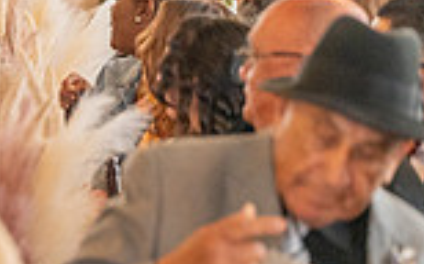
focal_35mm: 288
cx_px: -352
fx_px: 3326
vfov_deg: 4.6
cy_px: 169
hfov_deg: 7.1
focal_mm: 75
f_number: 2.8
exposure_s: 1/200
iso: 1600
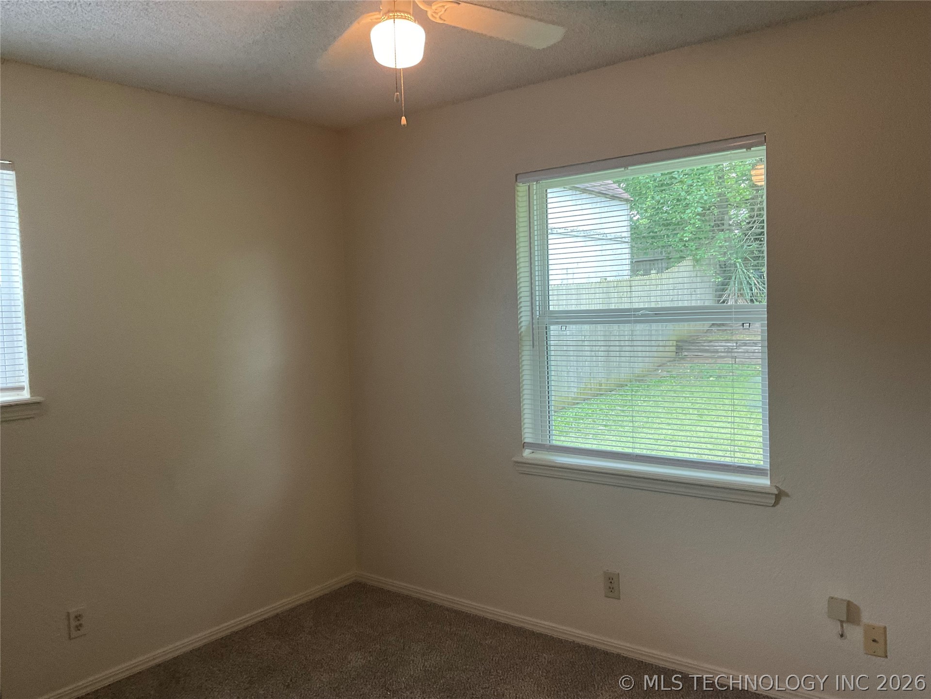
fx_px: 780
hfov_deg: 61.7
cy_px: 350
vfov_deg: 48.2
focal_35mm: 29
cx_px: 466
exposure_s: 1/60
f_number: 1.8
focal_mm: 3
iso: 100
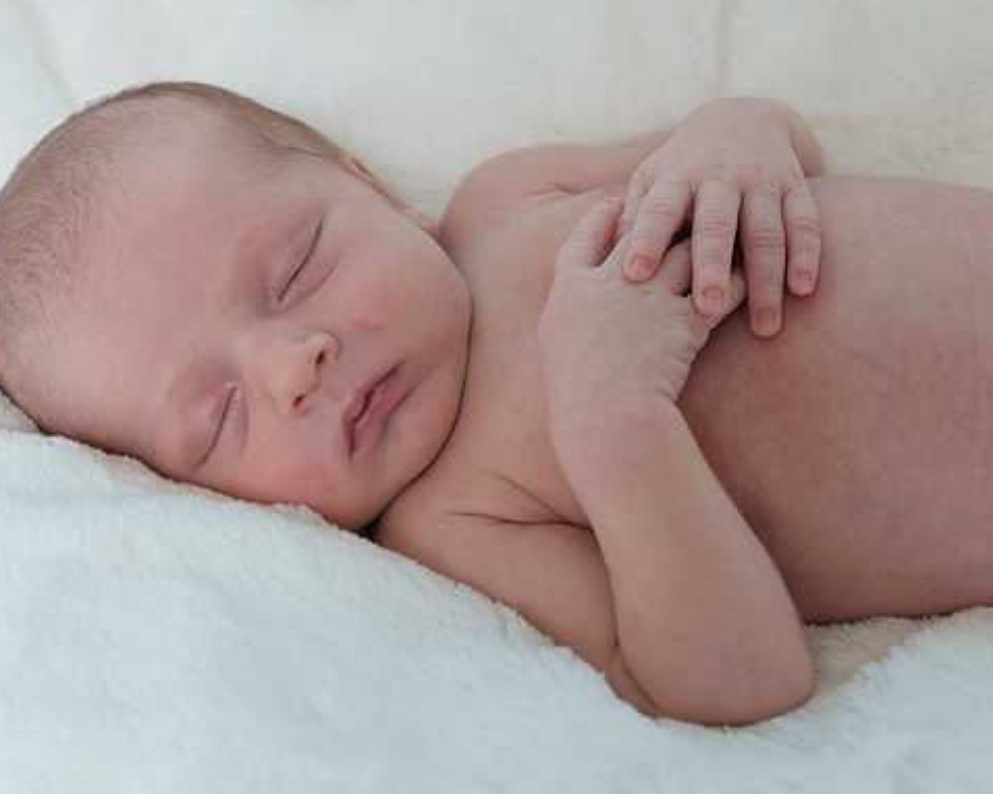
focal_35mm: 53
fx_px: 1557
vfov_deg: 28.6
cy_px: 410
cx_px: 293
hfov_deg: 34.9
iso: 800
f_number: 4
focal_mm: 24.2
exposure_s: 1/210
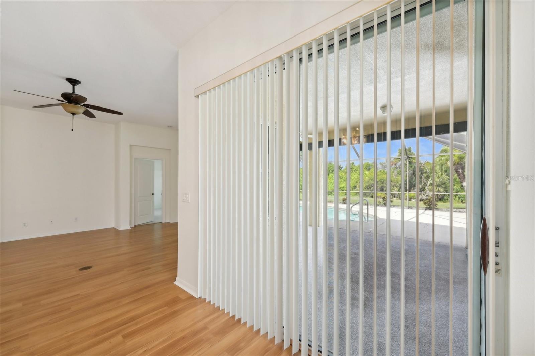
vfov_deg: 81.1
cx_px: 268
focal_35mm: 14
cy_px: 178
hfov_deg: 104.3
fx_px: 208
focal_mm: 14
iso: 400
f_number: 8
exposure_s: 1/100
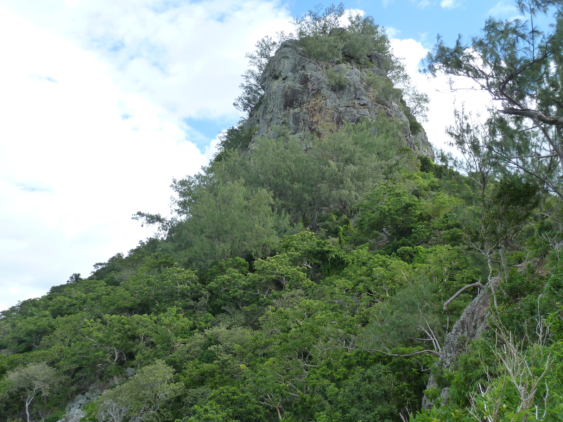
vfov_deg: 38.7
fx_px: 602
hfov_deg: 50.1
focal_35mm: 37
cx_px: 282
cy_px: 211
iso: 125
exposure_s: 1/320
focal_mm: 6.1
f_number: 4
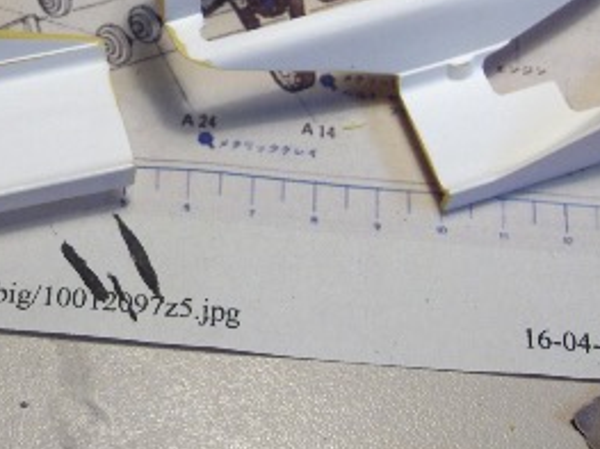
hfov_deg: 20.0
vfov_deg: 15.5
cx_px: 5
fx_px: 1646
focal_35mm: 95
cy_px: 93
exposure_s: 1/147
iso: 100
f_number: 2.8
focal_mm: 8
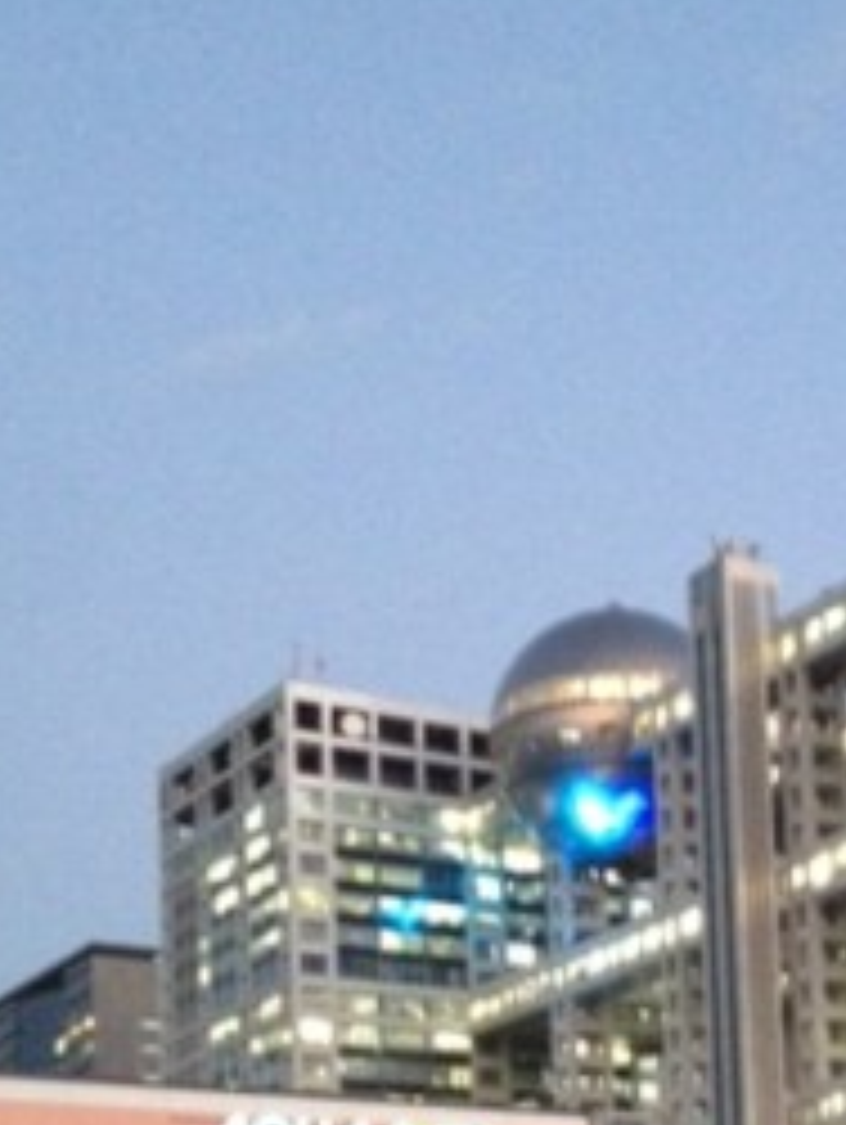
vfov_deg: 22.3
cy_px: 1166
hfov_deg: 17.2
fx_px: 2733
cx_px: 855
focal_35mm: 84
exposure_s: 1/15
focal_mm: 4.28
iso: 500
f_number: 2.4
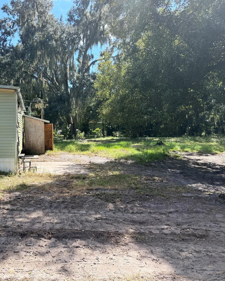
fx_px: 266
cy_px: 139
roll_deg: +0.8
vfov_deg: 55.7
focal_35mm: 32
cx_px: 40
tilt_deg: -2.9
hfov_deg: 43.3
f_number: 1.78
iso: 80
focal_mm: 6.76
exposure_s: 1/1585
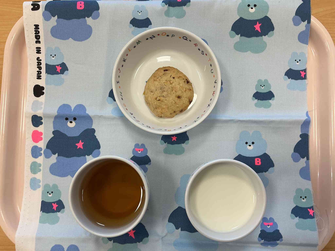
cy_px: 126
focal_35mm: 29
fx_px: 281
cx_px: 168
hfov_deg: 61.7
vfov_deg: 48.2
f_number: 1.8
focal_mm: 3
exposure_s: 1/120
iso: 32
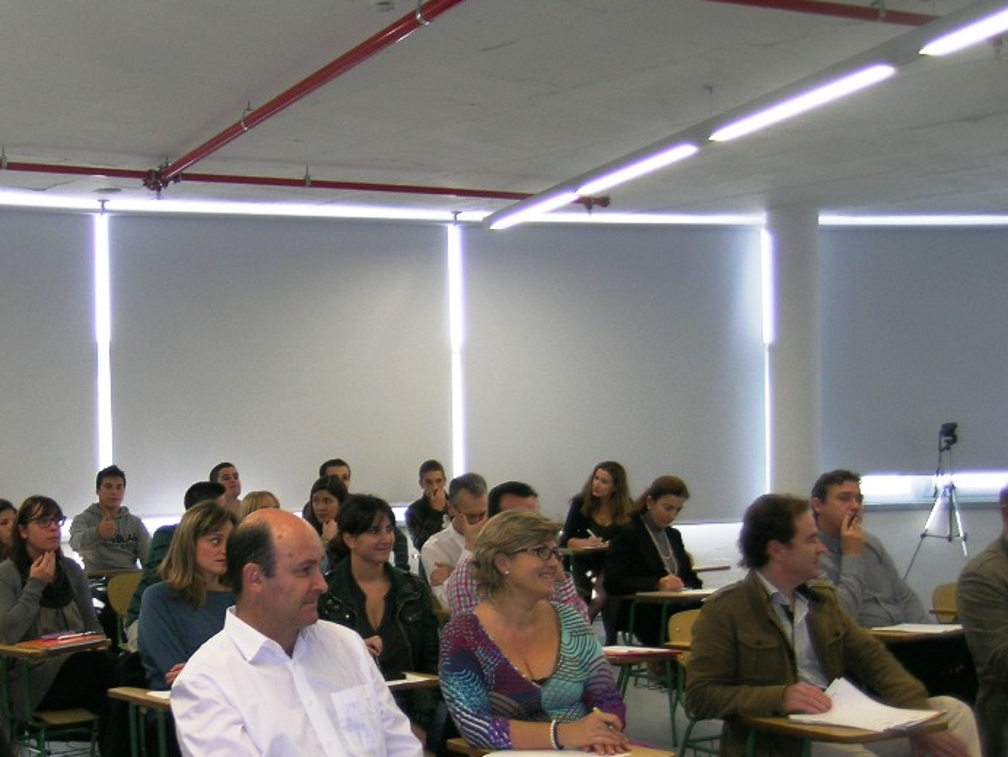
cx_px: 287
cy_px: 474
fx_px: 1224
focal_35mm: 42
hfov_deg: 43.7
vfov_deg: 34.2
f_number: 2.8
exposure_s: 1/30
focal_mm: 5.8
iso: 50
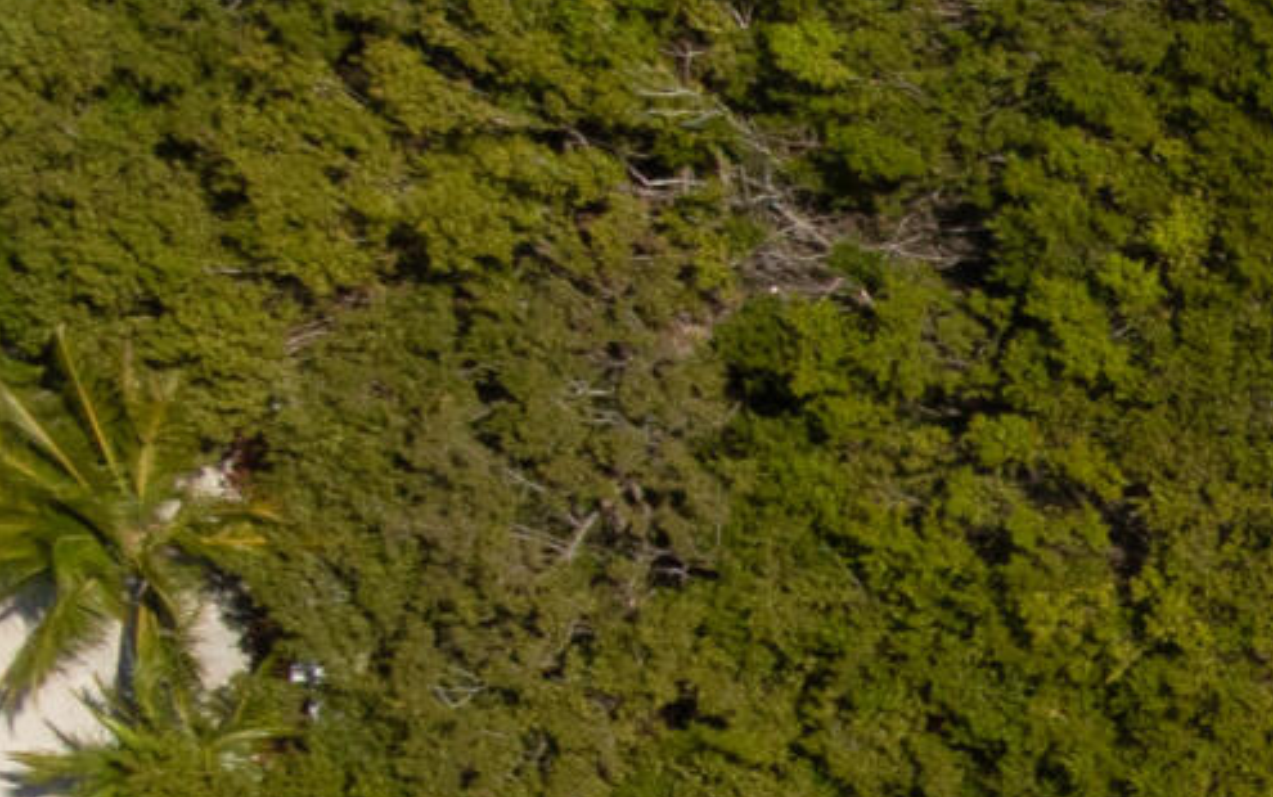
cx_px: 3359
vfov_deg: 8.3
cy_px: 1334
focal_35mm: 154
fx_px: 5346
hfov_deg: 10.8
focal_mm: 12.29
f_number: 10
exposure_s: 1/500
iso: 100
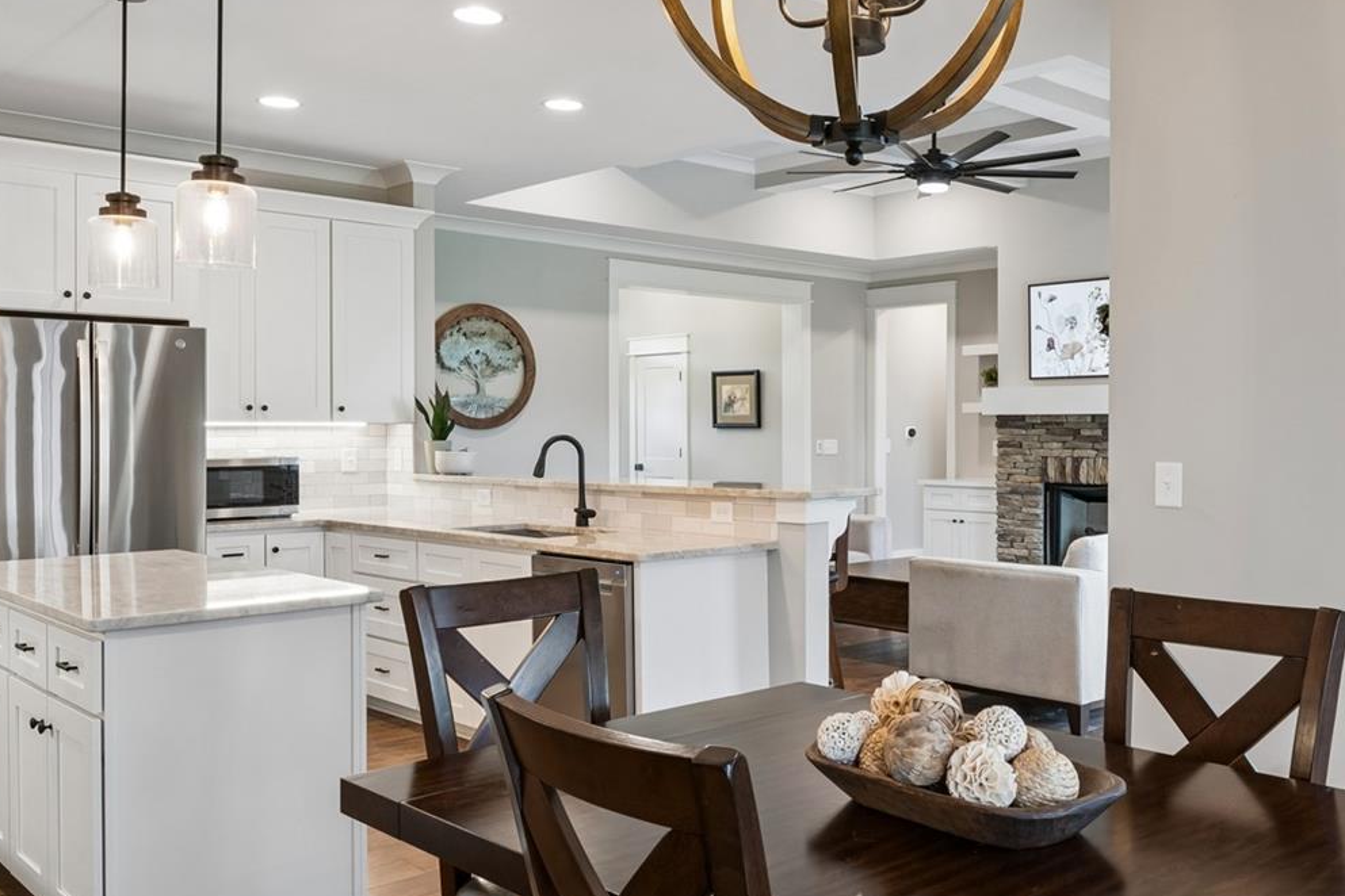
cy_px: 476
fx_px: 1241
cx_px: 847
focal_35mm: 33
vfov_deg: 39.7
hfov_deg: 56.2
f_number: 13
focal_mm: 16.1
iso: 400
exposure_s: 1/2.5
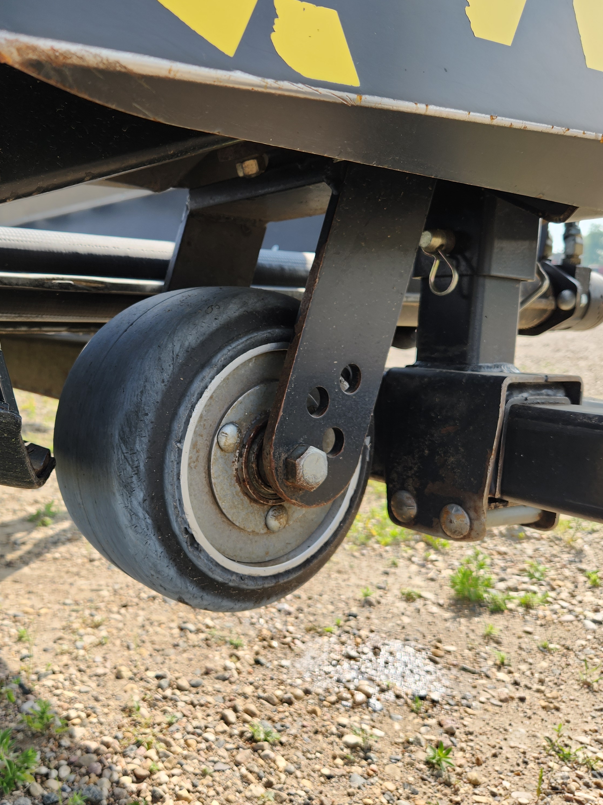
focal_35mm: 31
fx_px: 720
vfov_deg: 58.4
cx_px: 168
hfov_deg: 44.3
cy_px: 400
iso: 20
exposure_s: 1/452
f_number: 1.8
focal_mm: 5.4
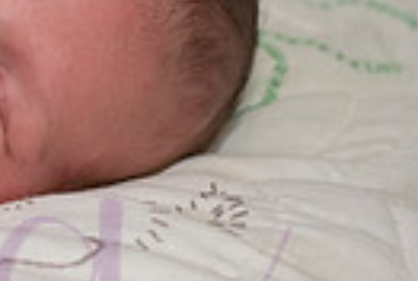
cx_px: -348
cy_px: 27
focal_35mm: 221
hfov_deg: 8.9
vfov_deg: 6.2
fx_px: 2572
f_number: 4
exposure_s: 1/250
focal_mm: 50
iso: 800
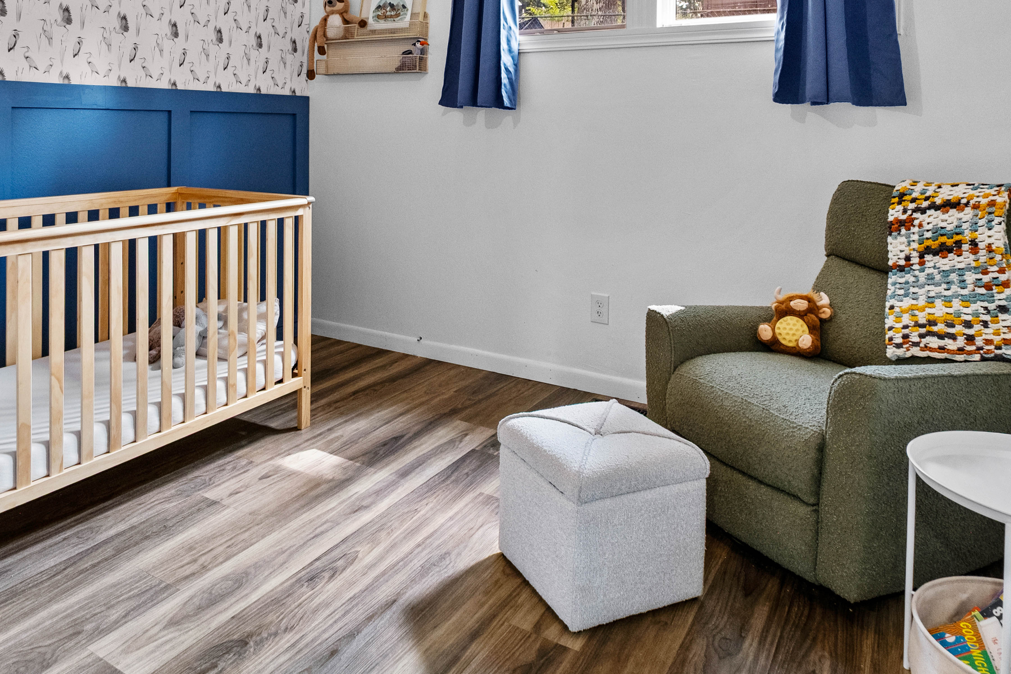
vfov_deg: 46.9
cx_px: 438
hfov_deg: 69.1
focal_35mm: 26
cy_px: 136
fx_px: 730
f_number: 4
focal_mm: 10
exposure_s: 1/15
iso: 1000
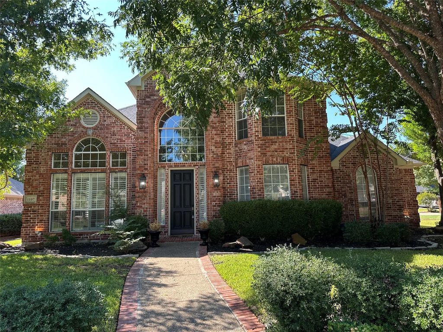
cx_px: 222
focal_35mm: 24
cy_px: 166
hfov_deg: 71.6
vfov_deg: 56.8
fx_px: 307
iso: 80
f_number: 1.78
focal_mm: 6.86
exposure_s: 1/577
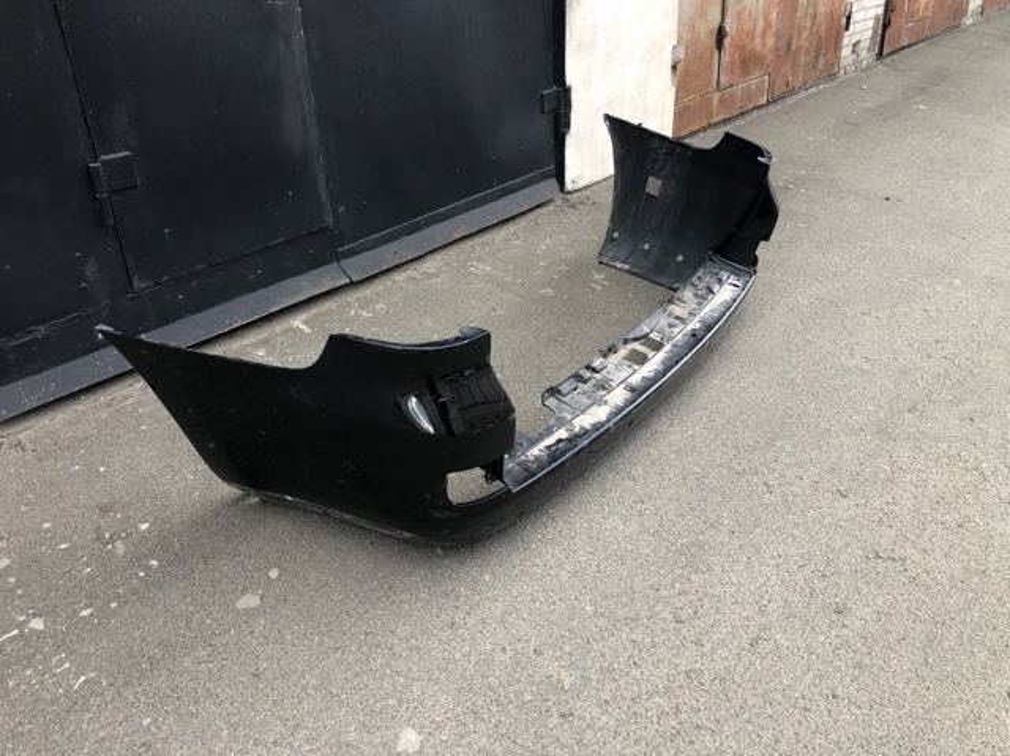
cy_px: 378
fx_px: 816
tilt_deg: -30.2
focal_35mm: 28
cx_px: 505
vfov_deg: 49.7
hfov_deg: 63.5
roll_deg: +2.6
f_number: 1.8
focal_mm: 3.99
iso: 20
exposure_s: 1/152
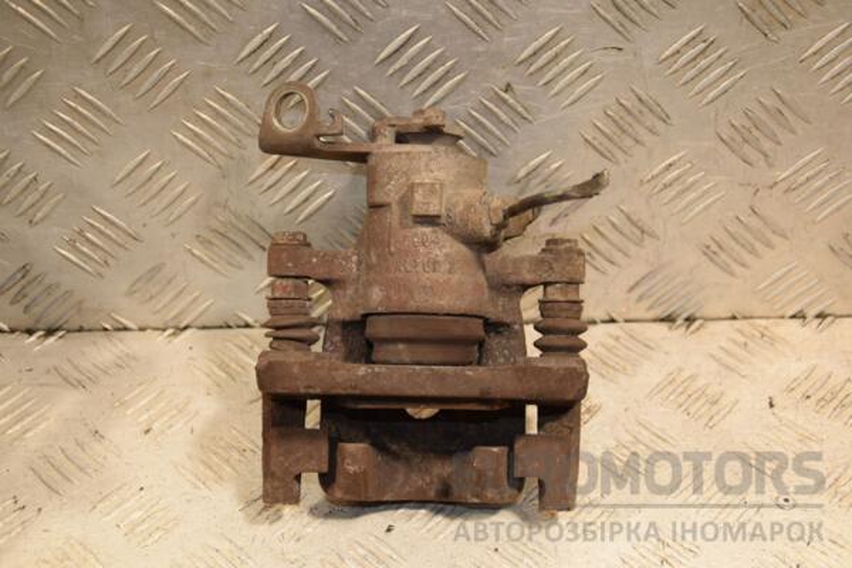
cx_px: 426
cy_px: 284
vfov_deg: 21.6
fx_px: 1491
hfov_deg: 31.9
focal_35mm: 63
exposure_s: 1/160
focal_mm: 42
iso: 800
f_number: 4.8
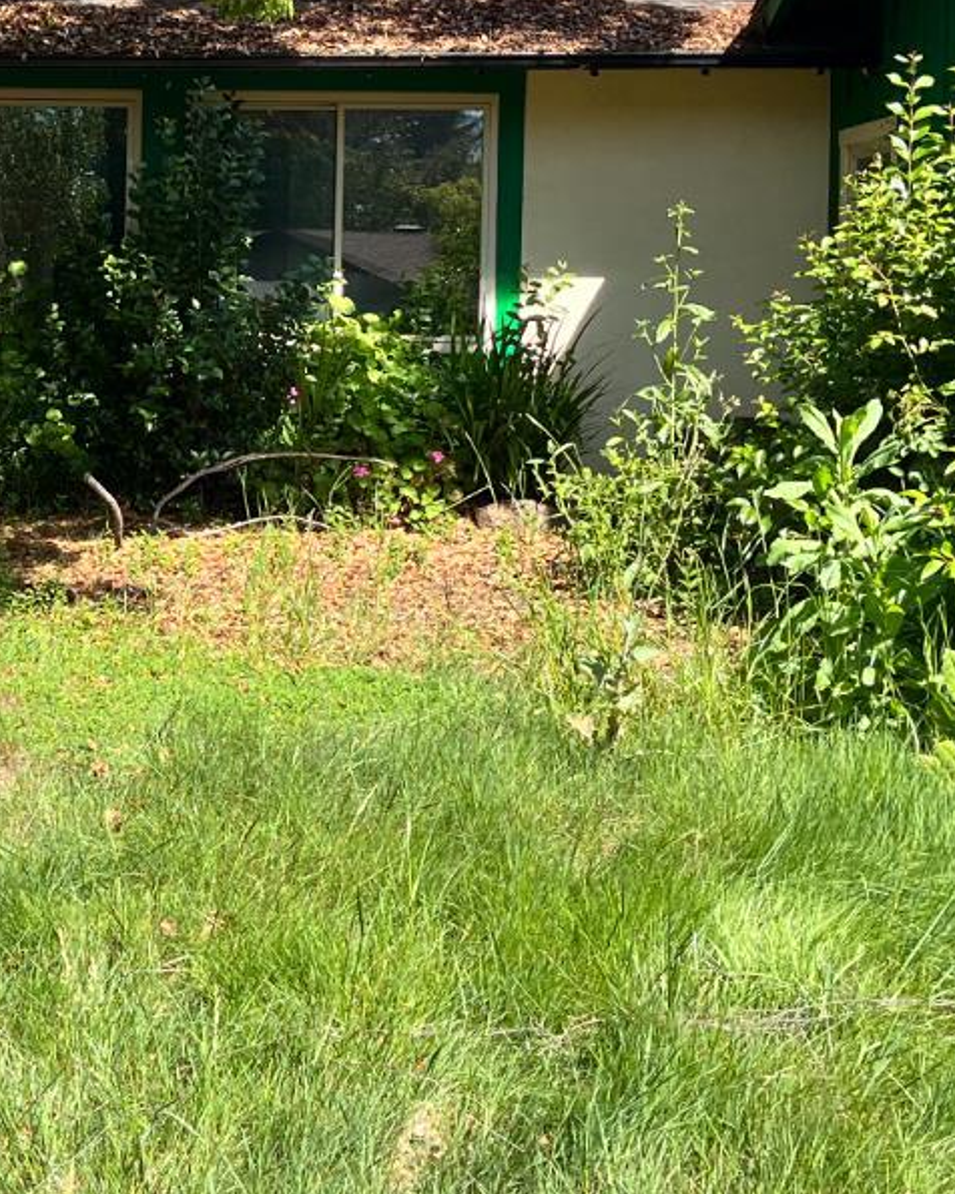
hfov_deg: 23.0
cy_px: 336
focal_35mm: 64
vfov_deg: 29.2
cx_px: 20
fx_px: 2261
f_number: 1.6
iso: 50
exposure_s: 1/951
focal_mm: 5.1
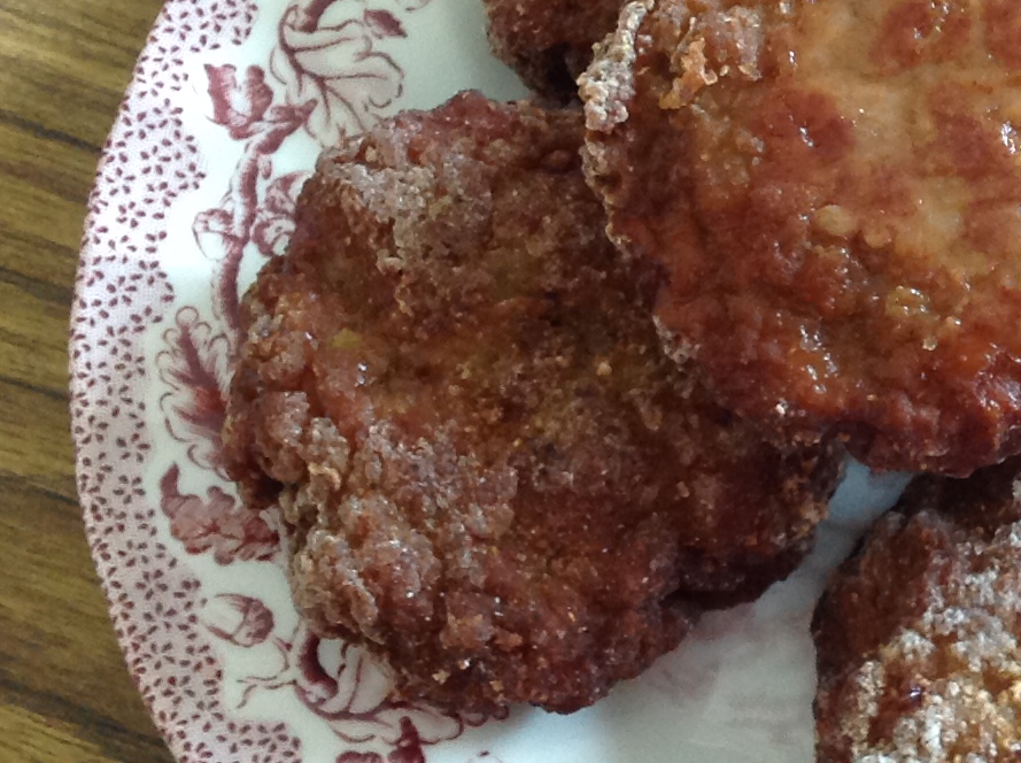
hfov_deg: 18.8
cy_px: 280
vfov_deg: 14.5
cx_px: 1020
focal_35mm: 102
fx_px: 3004
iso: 125
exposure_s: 1/15
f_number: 2.4
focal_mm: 4.28
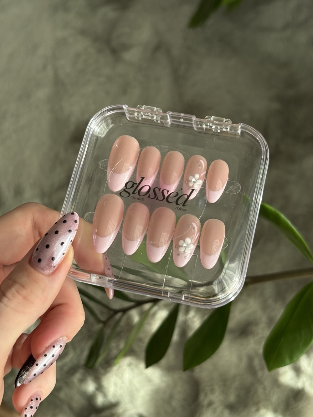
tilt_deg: -64.2
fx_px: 627
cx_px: 156
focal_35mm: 52
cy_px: 208
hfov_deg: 28.0
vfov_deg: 36.8
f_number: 1.6
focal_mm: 5.96
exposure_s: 1/122
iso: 50
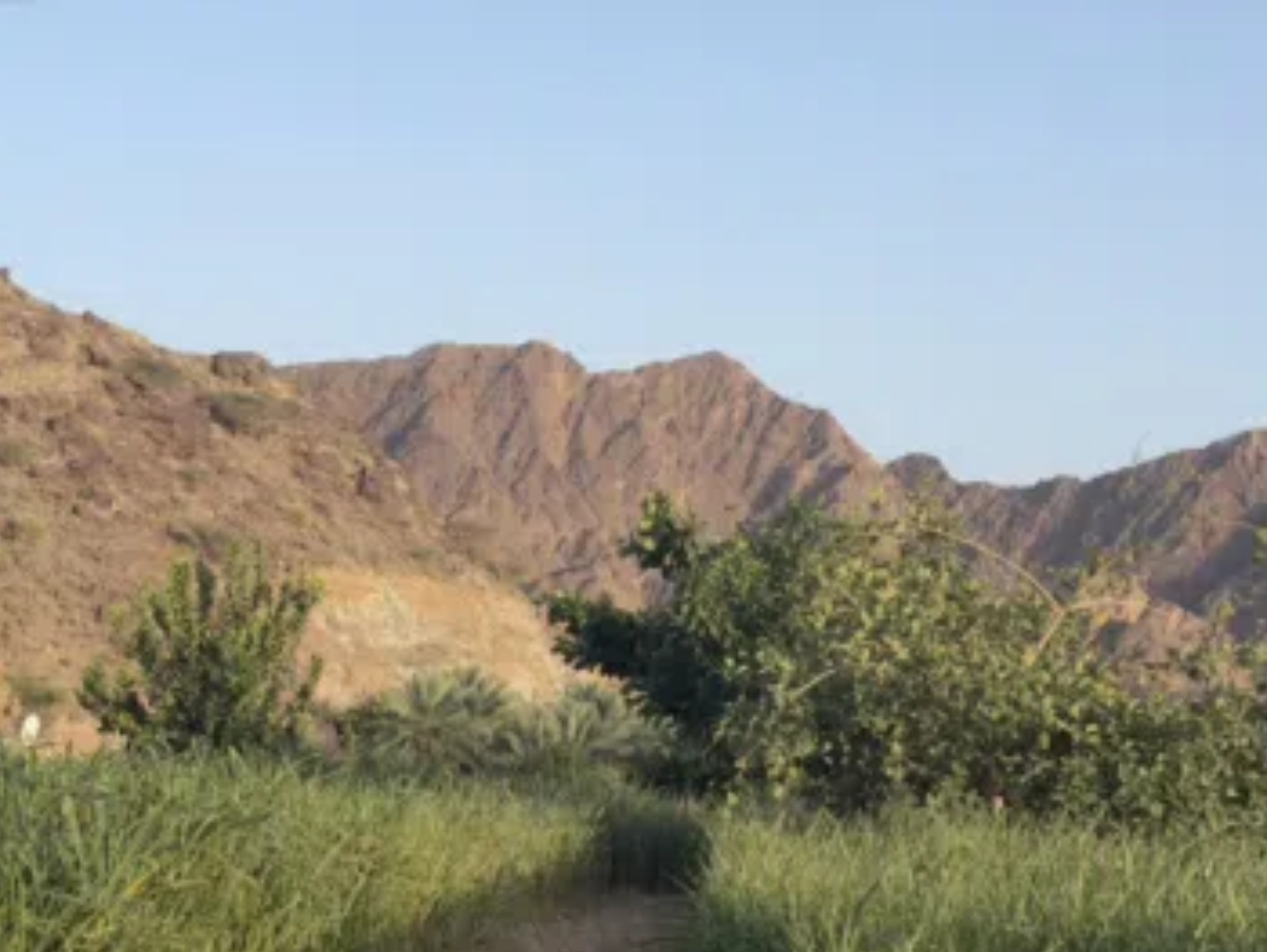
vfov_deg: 23.0
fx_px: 2344
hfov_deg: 30.2
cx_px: 586
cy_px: 518
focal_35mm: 64
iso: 64
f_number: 1.78
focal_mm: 6.76
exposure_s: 1/1767
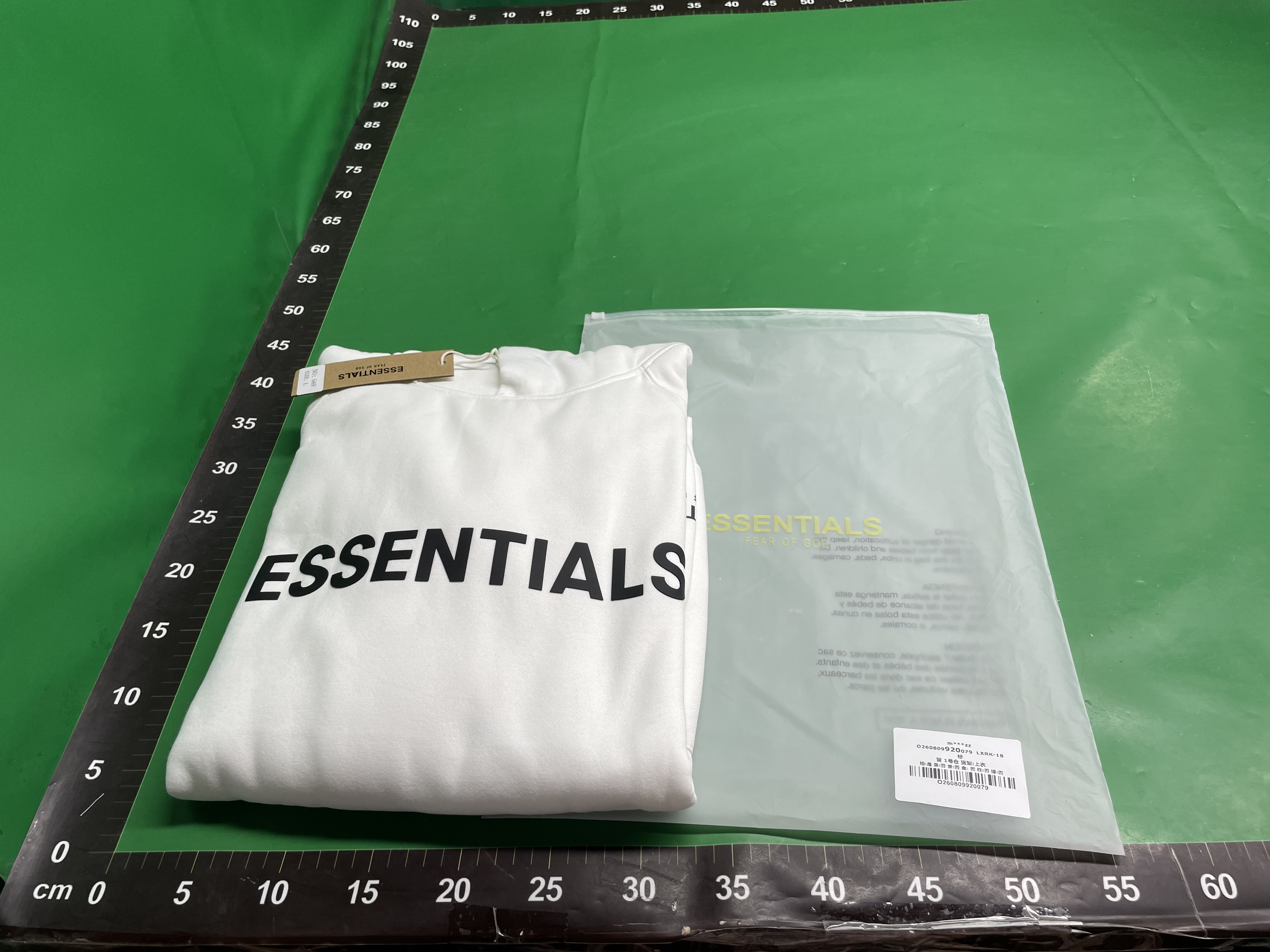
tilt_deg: -44.7
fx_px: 954
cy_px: 476
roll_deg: +5.8
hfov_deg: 67.3
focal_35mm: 26
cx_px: 635
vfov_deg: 53.1
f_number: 1.6
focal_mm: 4.2
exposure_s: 1/100
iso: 40
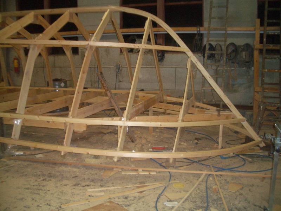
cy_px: 106
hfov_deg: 52.6
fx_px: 284
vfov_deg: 40.7
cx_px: 140
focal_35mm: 35
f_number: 2.6
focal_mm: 5.8
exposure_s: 1/60
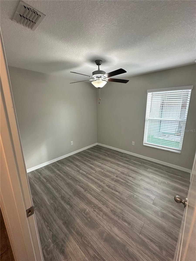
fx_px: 106
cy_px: 130
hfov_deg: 85.7
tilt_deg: -12.5
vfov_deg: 102.1
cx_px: 98
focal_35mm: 14
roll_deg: +0.7
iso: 250
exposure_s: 1/120
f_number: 2.2
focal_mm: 2.22
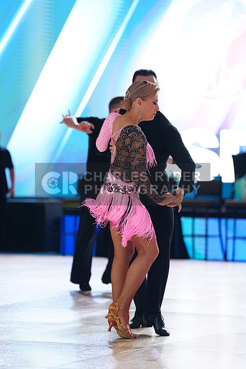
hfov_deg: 8.7
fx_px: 1618
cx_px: 123
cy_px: 184
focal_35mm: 158
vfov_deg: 13.0
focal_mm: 158
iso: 1250
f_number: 2.8
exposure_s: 1/400
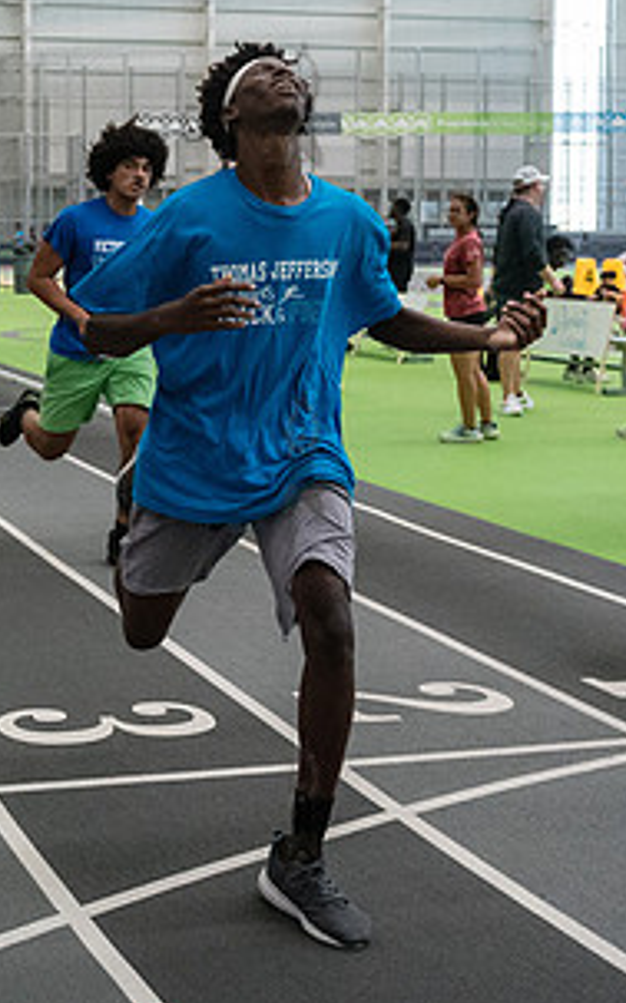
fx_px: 1859
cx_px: 66
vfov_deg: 30.1
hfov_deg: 18.8
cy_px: 376
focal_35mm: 68
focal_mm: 28
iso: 6400
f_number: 3.5
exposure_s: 1/1600
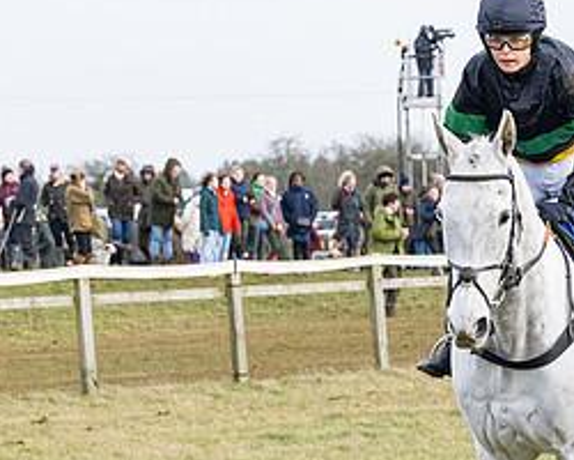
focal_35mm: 266
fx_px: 4519
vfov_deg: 5.8
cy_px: 373
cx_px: 566
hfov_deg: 7.2
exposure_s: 1/1600
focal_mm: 70
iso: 800
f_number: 5
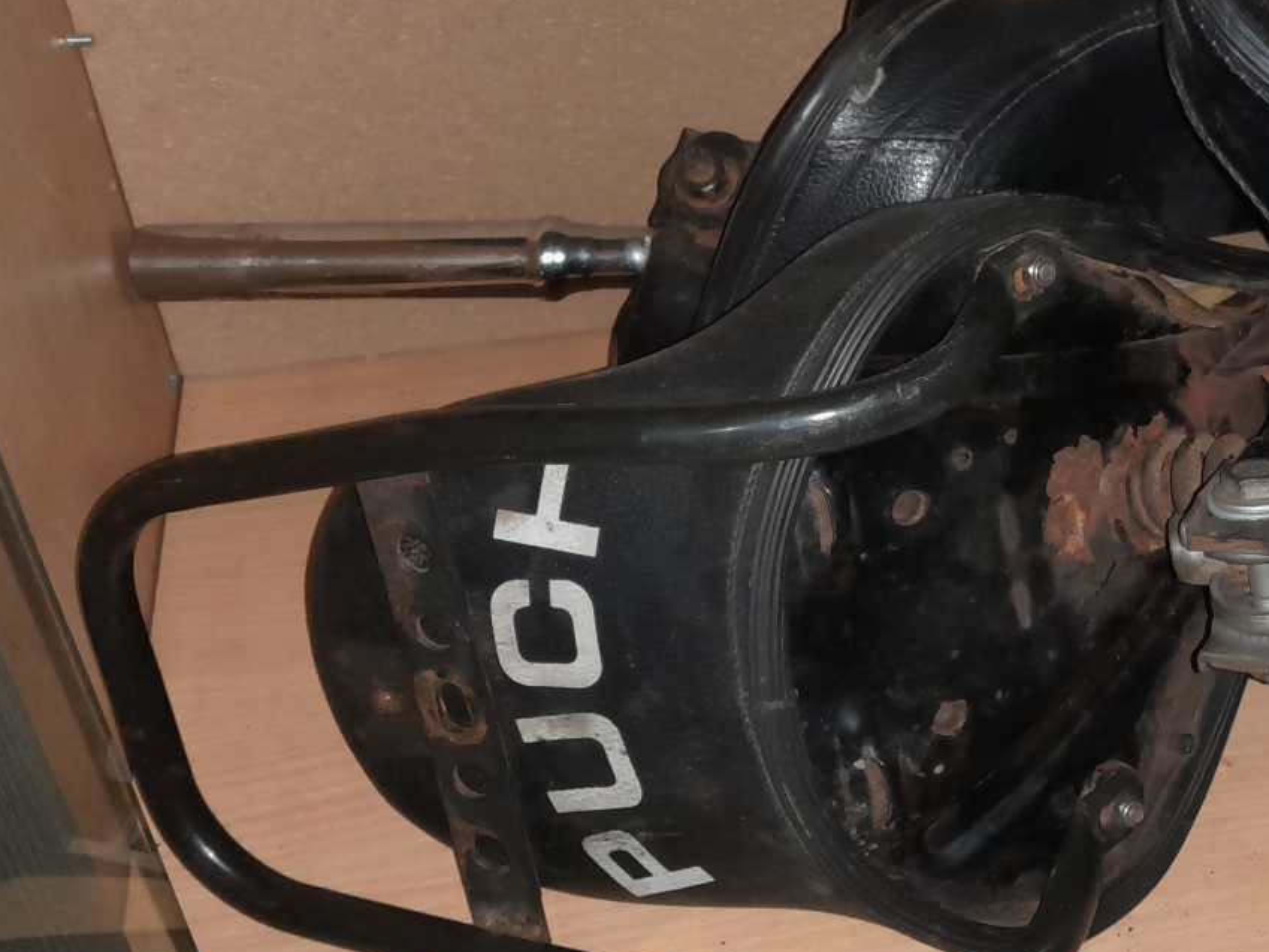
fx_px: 1797
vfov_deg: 29.5
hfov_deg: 37.9
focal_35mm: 49
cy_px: 339
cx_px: 952
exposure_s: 1/50
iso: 200
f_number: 1.8
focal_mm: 4
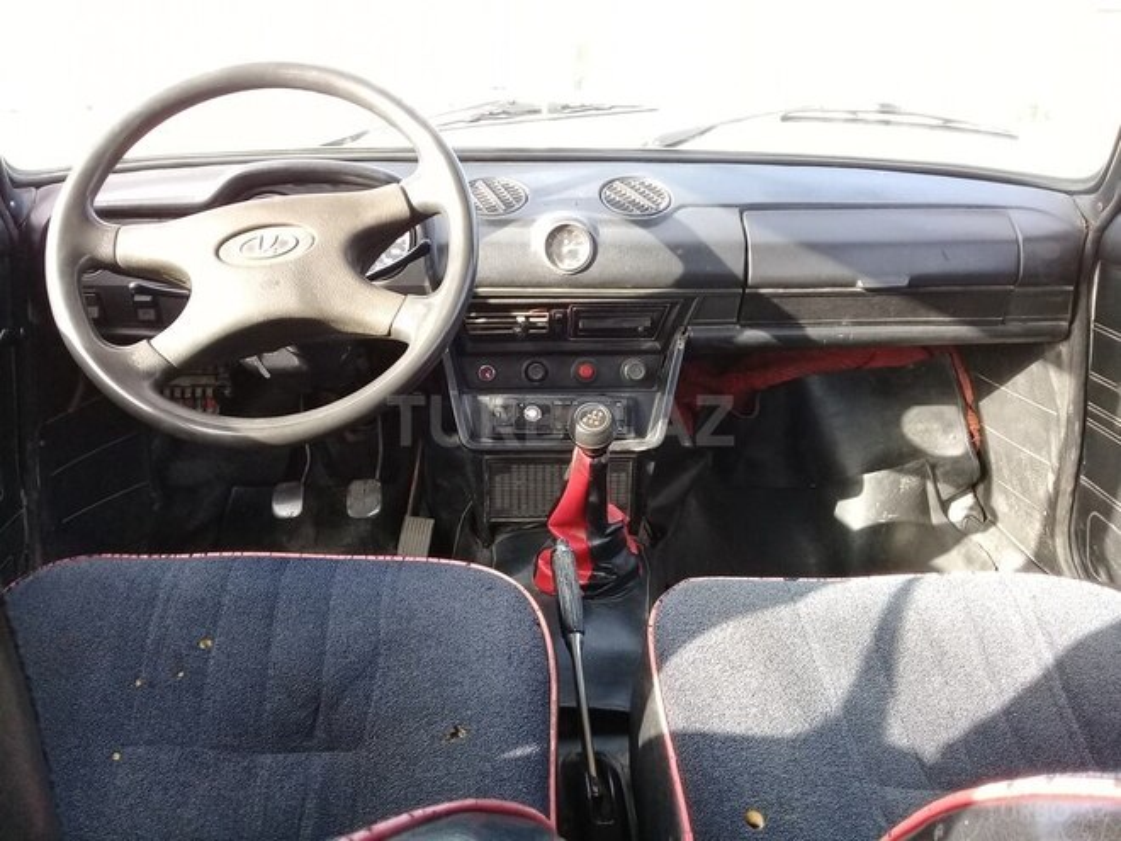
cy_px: 420
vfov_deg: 45.4
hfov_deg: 58.4
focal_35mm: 31
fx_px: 1004
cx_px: 560
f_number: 2.2
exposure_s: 1/100
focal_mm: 3.3
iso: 80
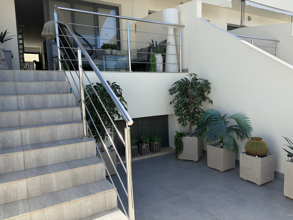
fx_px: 220
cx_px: 146
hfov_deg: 67.3
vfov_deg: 53.1
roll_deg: +2.7
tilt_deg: -5.0
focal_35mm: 26
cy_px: 110
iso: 50
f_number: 1.6
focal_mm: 5.96
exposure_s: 1/1667
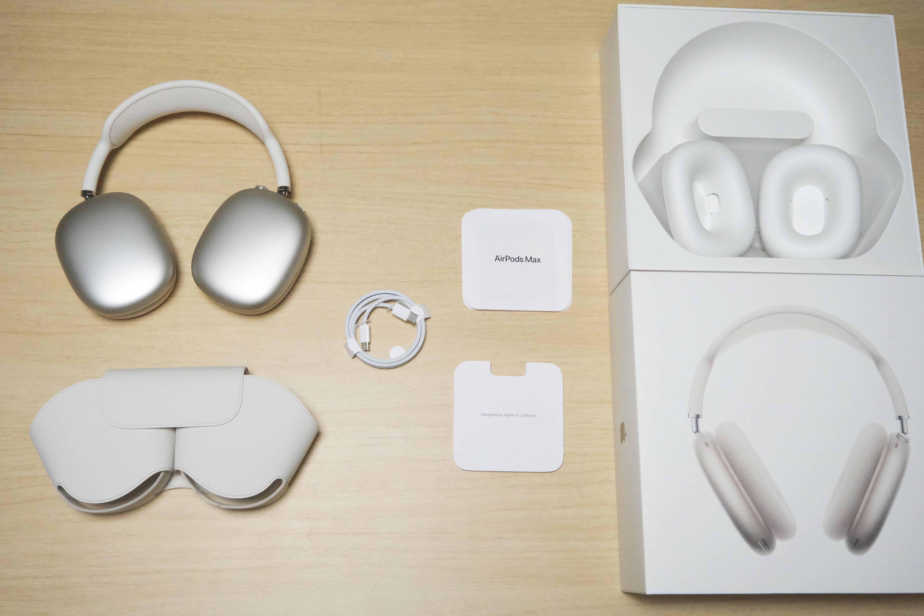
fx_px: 898
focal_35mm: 35
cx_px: 462
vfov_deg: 37.9
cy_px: 308
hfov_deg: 54.4
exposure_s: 1/2000
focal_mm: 23.5
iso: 6400
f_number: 4
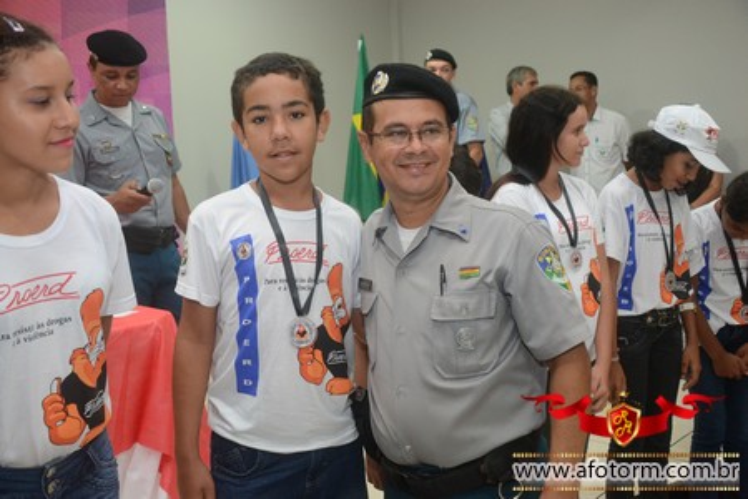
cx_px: 374
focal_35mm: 36
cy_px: 250
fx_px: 748
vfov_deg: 36.9
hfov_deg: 53.1
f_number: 3.8
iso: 1600
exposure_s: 1/80
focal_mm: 24
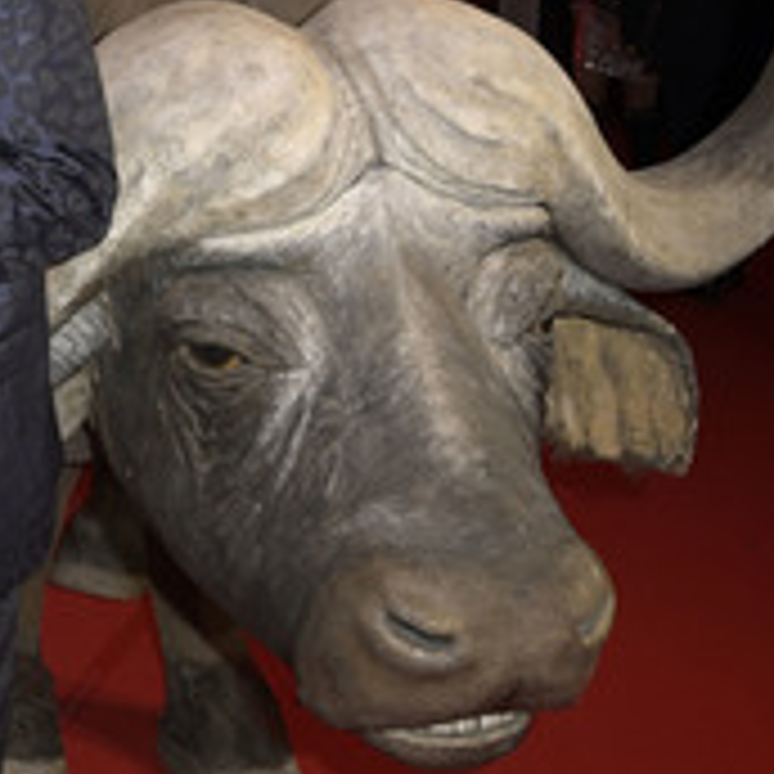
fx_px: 1745
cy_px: 144
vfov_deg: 24.6
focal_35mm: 69
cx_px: -196
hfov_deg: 22.7
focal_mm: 31
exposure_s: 1/250
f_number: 5.6
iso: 640
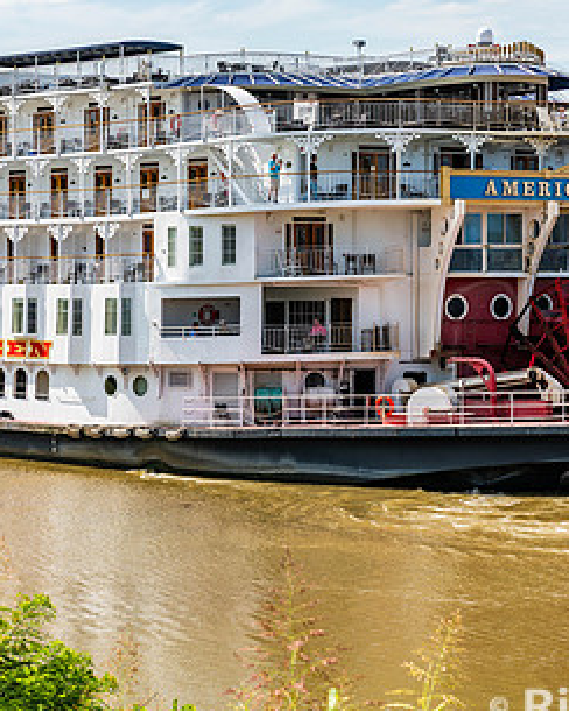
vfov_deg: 15.4
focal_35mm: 125
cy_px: 297
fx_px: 2631
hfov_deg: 12.3
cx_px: 333
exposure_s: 1/160
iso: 64
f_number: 8
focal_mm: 70
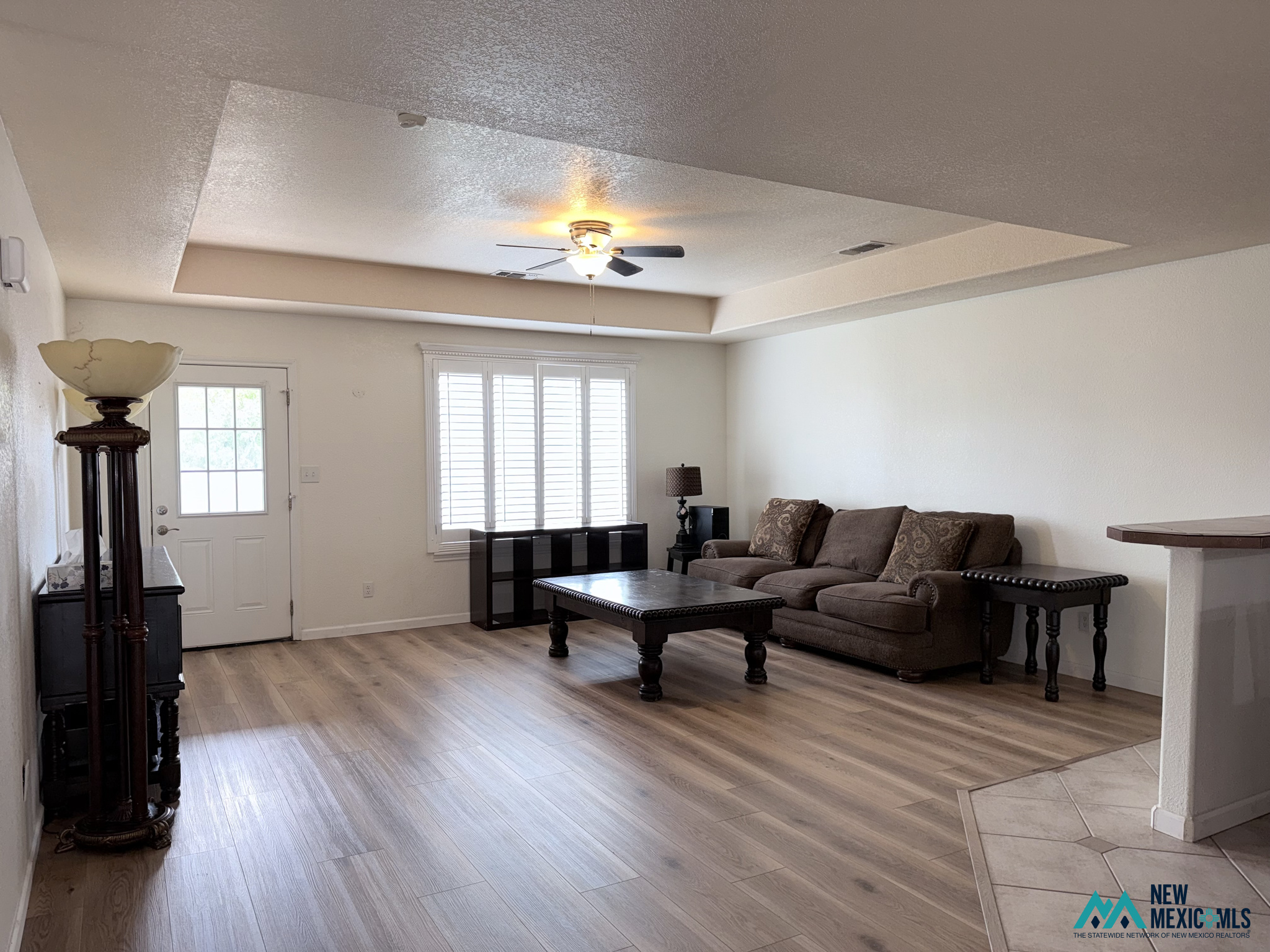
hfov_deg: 71.6
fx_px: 881
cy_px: 476
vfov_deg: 56.8
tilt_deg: -1.8
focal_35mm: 24
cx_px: 635
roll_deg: +0.8
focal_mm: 6.76
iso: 64
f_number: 1.78
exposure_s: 1/37
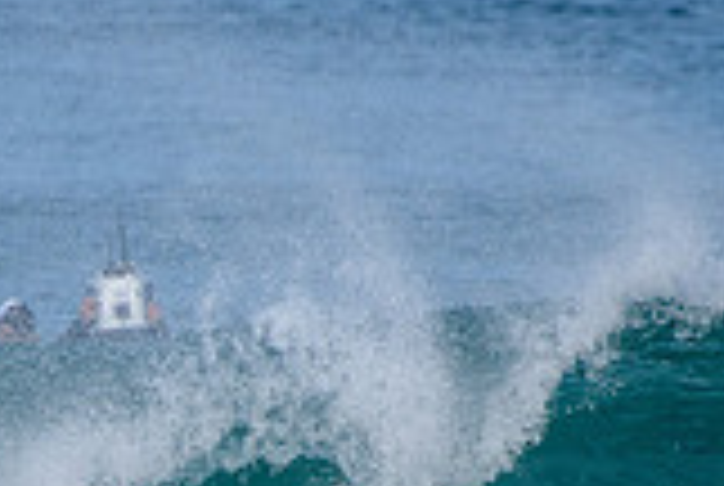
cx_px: -58
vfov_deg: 0.8
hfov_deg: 1.1
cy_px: 700
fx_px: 36266
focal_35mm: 1800
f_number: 6.3
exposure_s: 1/2500
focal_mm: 500
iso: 250
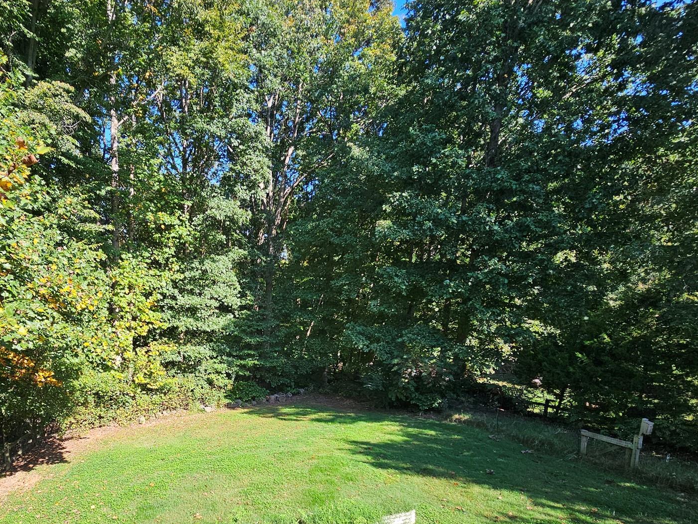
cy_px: 381
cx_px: 239
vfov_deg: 65.3
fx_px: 383
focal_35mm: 19
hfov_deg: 82.1
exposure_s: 1/677
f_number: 2.2
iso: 50
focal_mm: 2.2
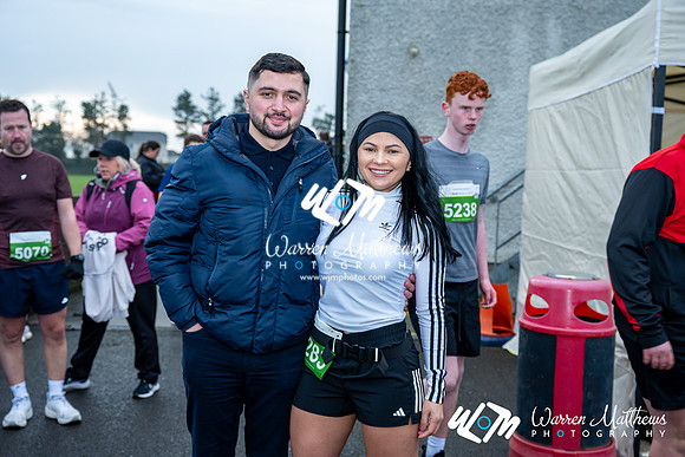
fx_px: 818
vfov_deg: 31.2
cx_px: 342
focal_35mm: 43
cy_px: 228
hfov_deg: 45.4
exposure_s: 1/200
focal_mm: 43
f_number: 4
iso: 100
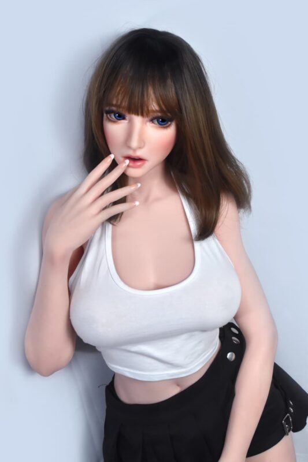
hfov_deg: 21.6
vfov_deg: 31.9
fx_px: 809
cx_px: 154
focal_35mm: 63
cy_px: 231
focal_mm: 42
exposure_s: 1/60
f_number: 8
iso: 1250
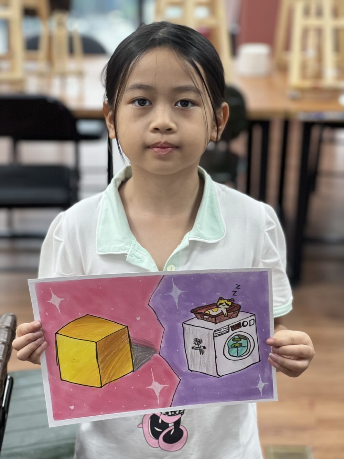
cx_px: 172
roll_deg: -0.6
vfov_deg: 25.3
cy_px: 230
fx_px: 1020
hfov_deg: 19.1
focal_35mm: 77
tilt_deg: -18.1
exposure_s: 1/33
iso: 125
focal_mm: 9
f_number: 2.8
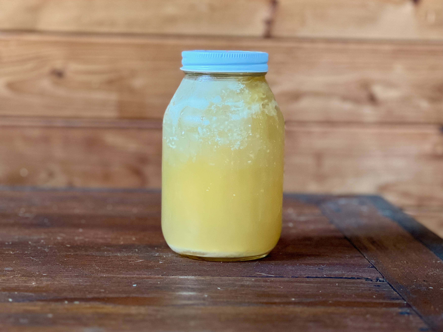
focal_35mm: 77
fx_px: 985
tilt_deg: -6.2
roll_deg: -0.7
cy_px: 166
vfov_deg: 19.1
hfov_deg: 25.3
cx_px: 222
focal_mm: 9
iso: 320
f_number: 2.8
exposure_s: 1/40
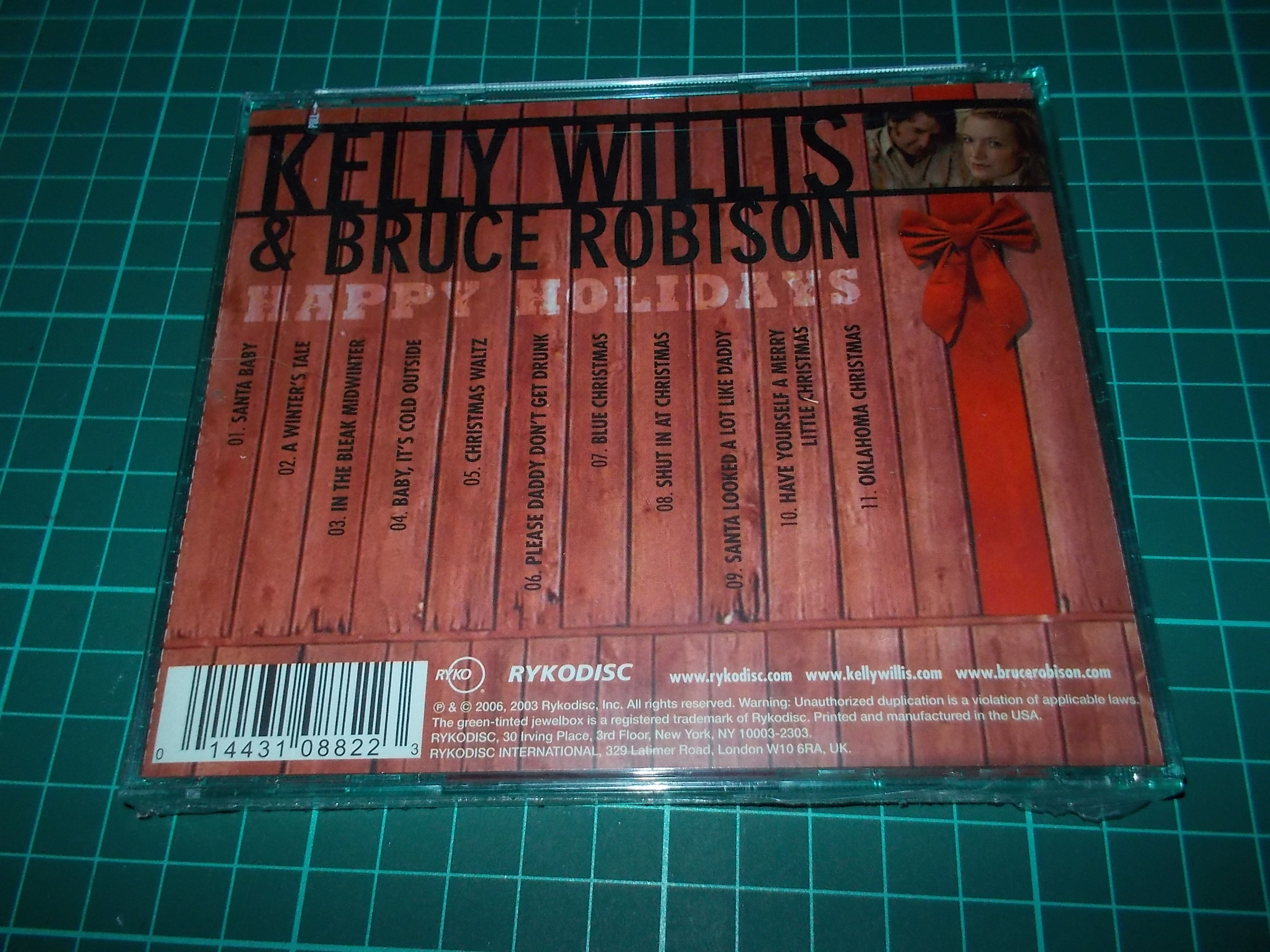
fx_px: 1064
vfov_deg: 48.2
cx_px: 635
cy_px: 476
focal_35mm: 29
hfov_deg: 61.7
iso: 200
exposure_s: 1/30
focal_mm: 4.1
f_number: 3.3
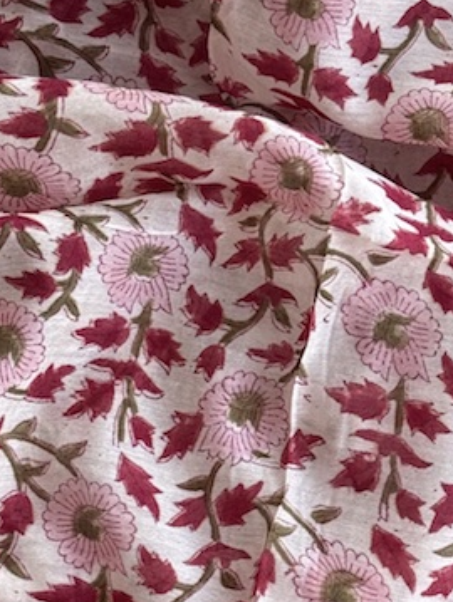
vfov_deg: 14.7
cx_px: 338
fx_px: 2317
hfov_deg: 11.1
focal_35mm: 133
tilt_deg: -84.4
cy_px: 520
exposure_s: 1/457
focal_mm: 6.76
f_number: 1.78
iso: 64
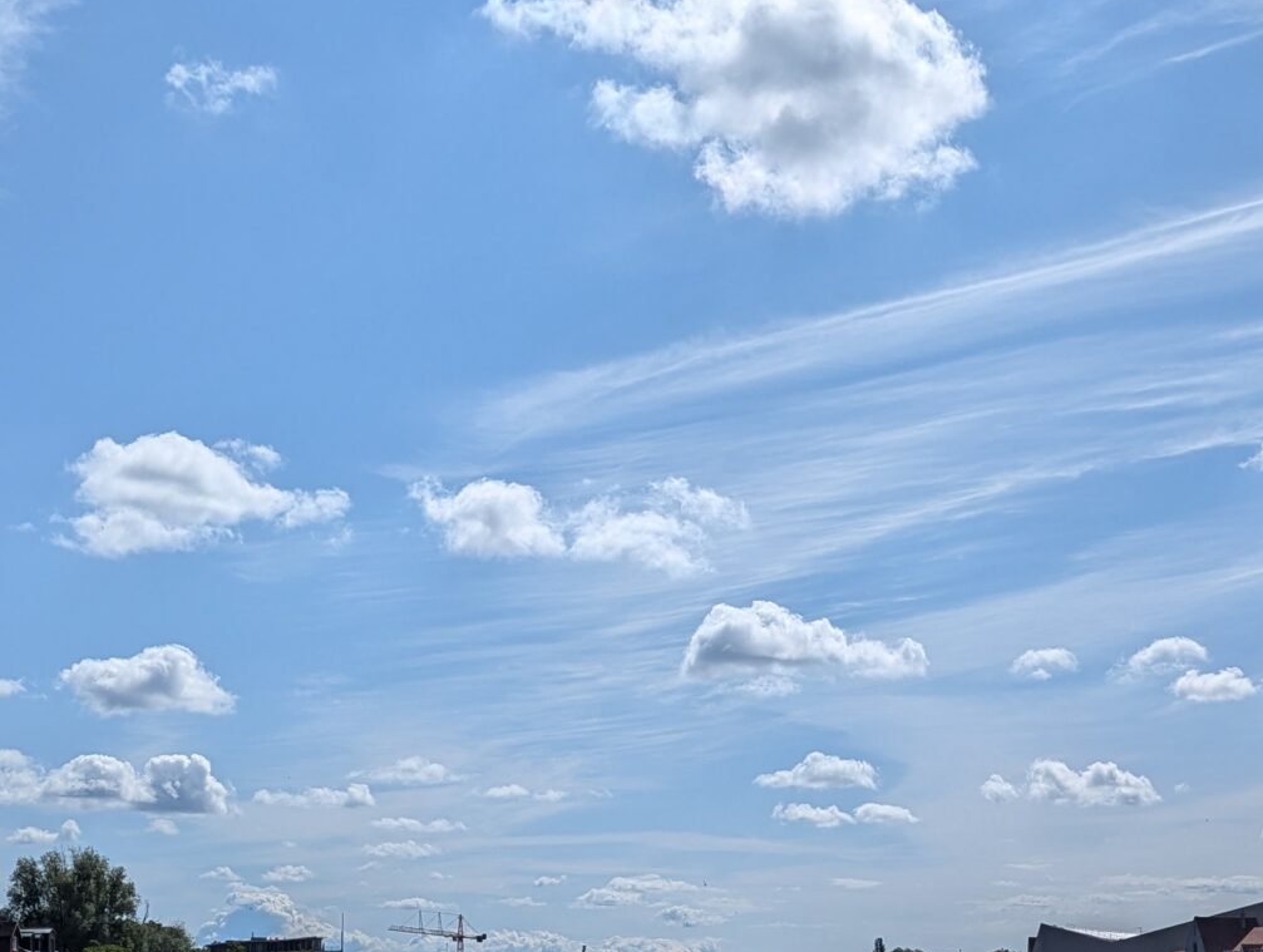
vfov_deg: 23.5
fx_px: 2230
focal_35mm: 61
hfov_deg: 31.6
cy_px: 830
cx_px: 682
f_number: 1.85
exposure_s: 1/8065
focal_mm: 6.81
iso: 48
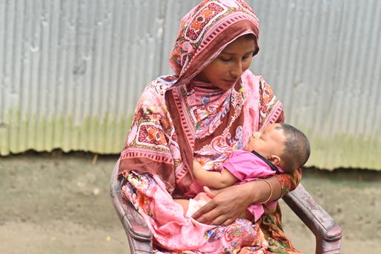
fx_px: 899
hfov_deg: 23.9
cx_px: 190
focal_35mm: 85
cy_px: 127
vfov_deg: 16.1
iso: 320
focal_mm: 85
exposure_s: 1/200
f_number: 3.5
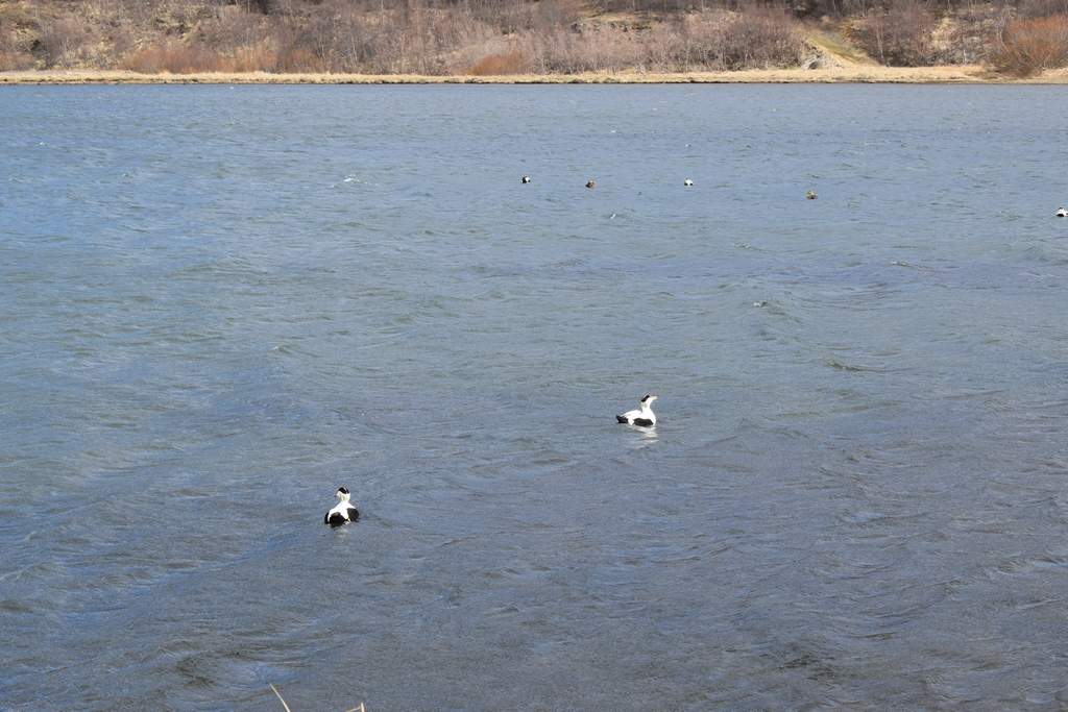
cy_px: 356
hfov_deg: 24.6
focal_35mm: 82
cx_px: 534
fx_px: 2448
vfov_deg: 16.6
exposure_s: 1/320
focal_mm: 55
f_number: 9
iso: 200
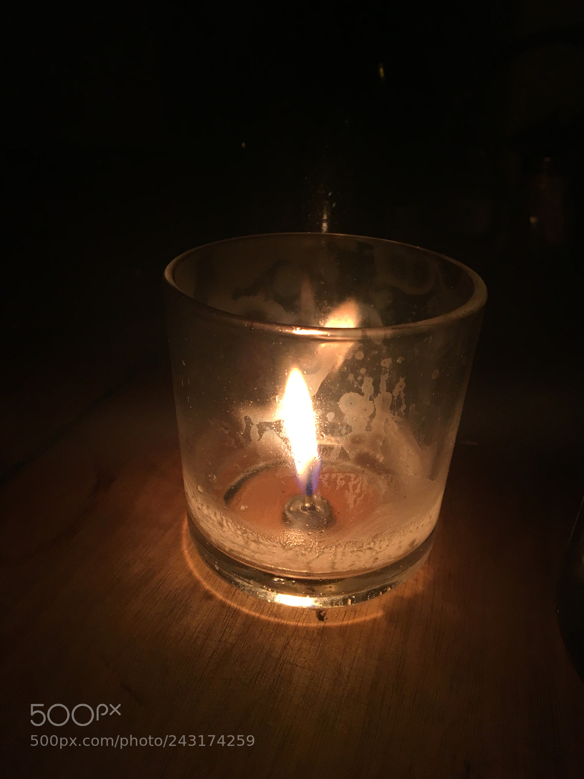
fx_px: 652
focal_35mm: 29
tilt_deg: -26.4
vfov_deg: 61.7
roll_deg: -2.2
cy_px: 390
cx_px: 292
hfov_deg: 48.2
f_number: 2.2
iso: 32
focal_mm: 4.15
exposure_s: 1/30
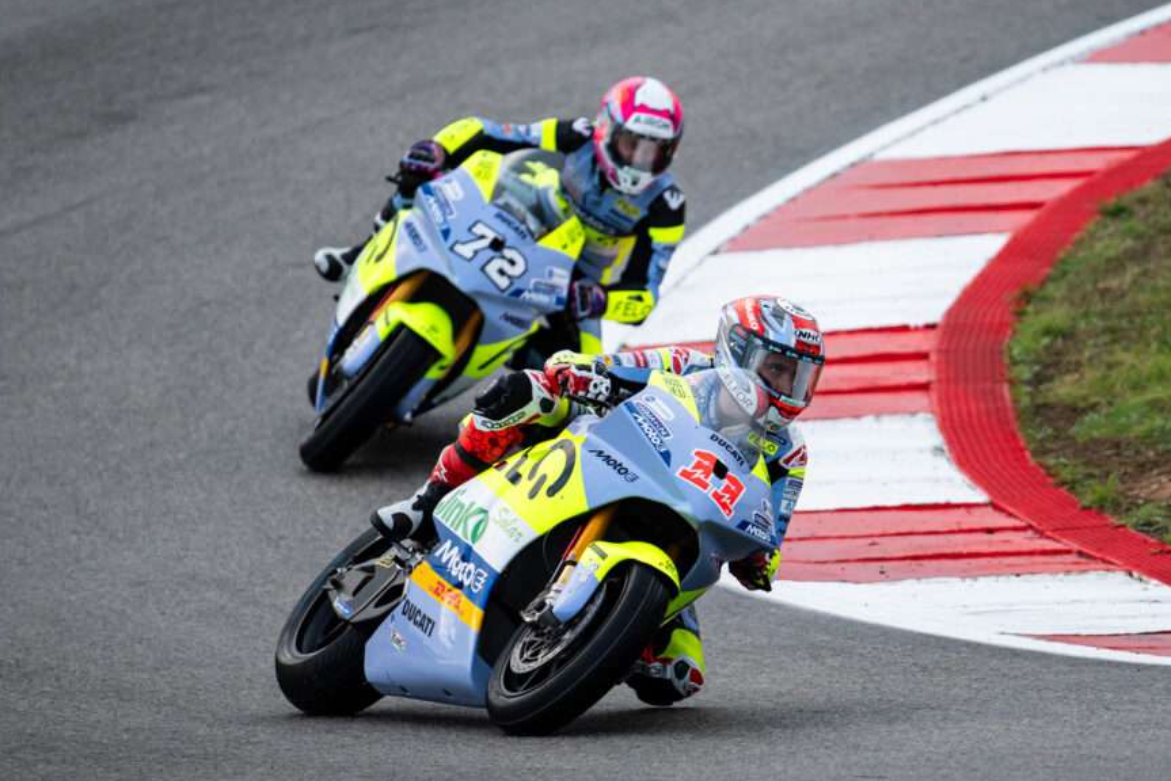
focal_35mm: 712
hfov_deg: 2.9
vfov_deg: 1.9
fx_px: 23166
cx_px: 684
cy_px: 334
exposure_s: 1/1000
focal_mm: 400
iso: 800
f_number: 4.5
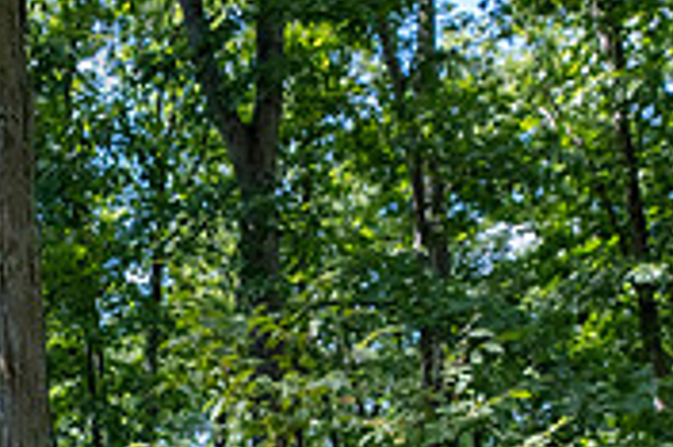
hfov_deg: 33.9
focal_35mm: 49
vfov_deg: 24.1
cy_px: 579
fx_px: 915
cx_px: -102
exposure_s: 1/320
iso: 320
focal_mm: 14
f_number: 4
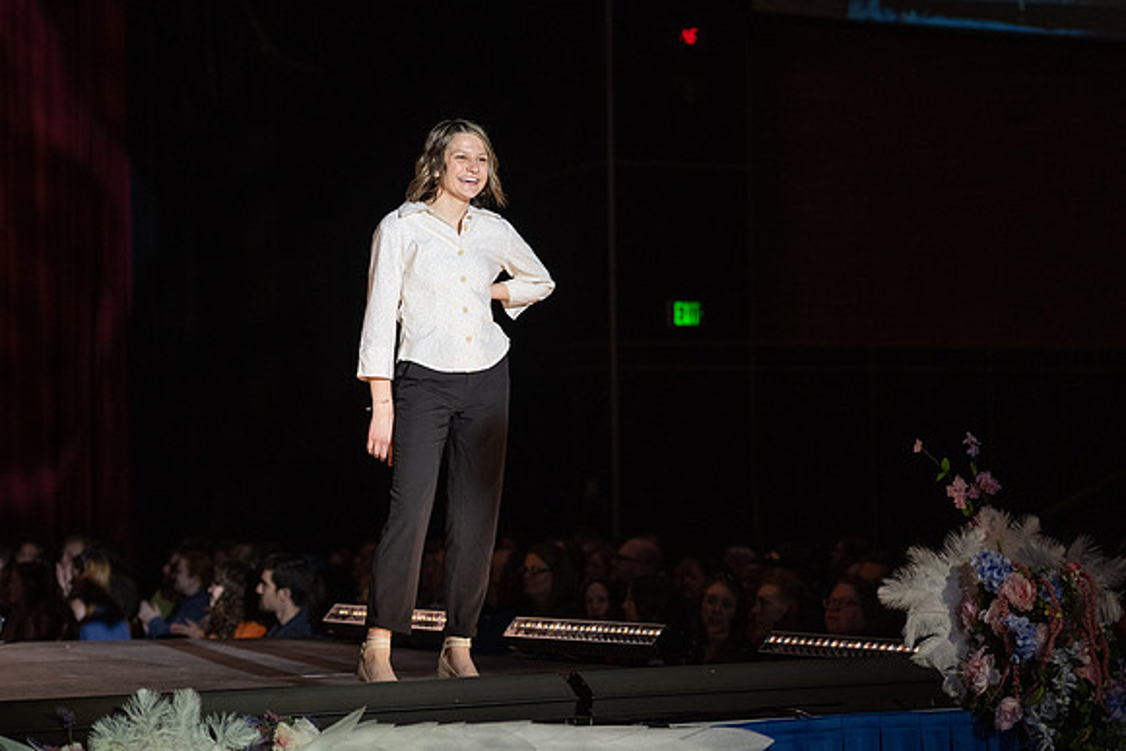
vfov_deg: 13.5
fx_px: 3184
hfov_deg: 20.1
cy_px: 361
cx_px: 561
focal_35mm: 102
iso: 640
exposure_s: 1/800
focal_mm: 86
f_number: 2.8
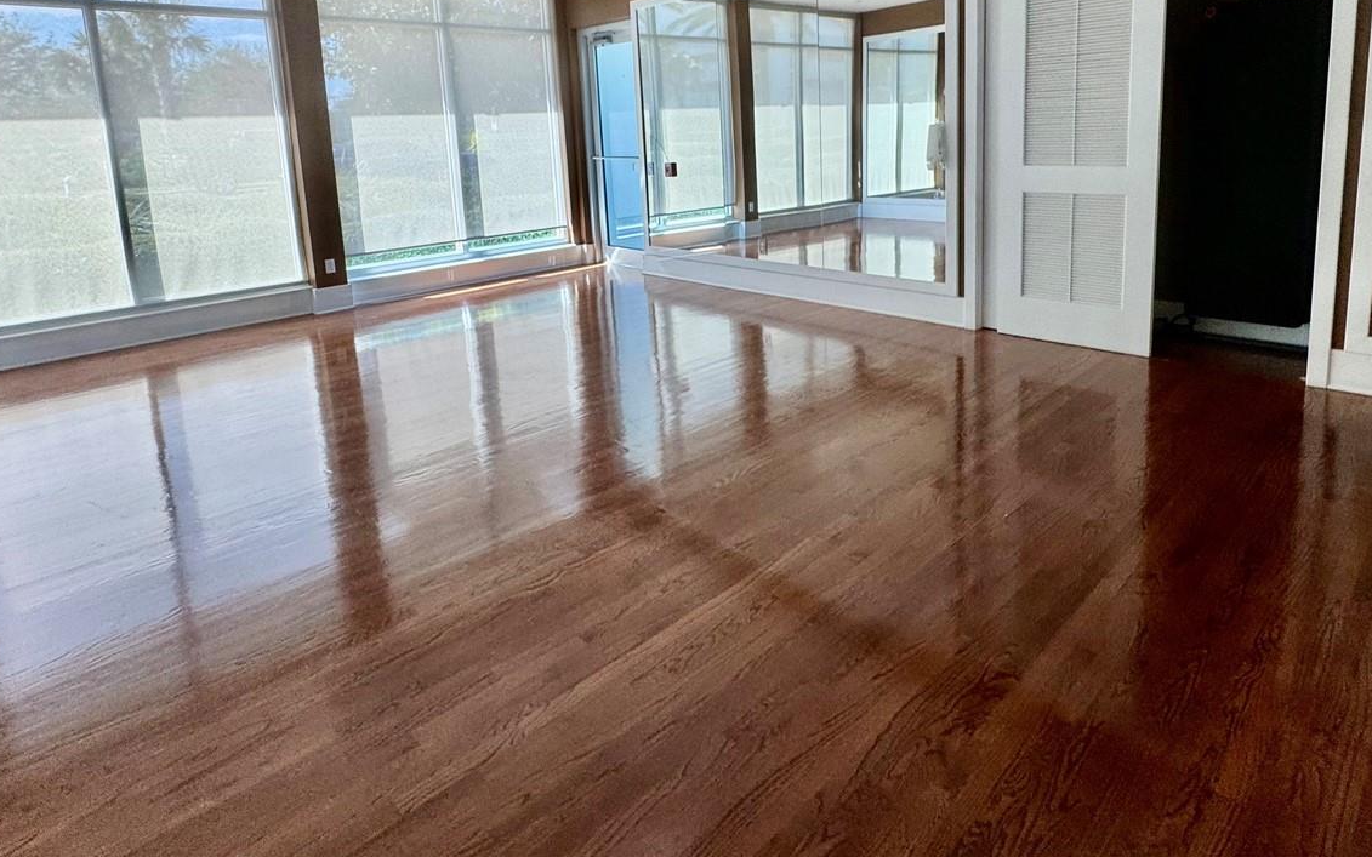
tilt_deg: -9.4
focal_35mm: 21
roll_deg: +2.2
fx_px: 785
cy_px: 246
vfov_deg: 55.3
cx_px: 741
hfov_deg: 82.1
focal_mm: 2.22
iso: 100
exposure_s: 1/120
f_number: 2.2
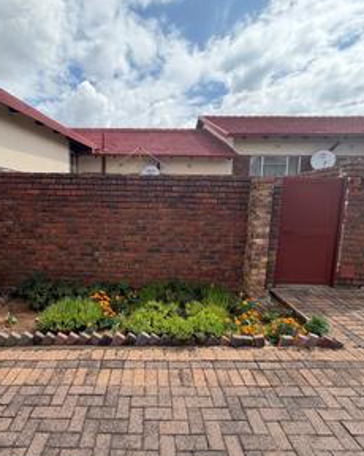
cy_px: 231
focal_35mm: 19
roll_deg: -0.6
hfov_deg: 70.1
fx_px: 256
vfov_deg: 83.3
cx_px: 147
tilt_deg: -7.3
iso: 32
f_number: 2.2
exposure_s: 1/841
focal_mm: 2.22
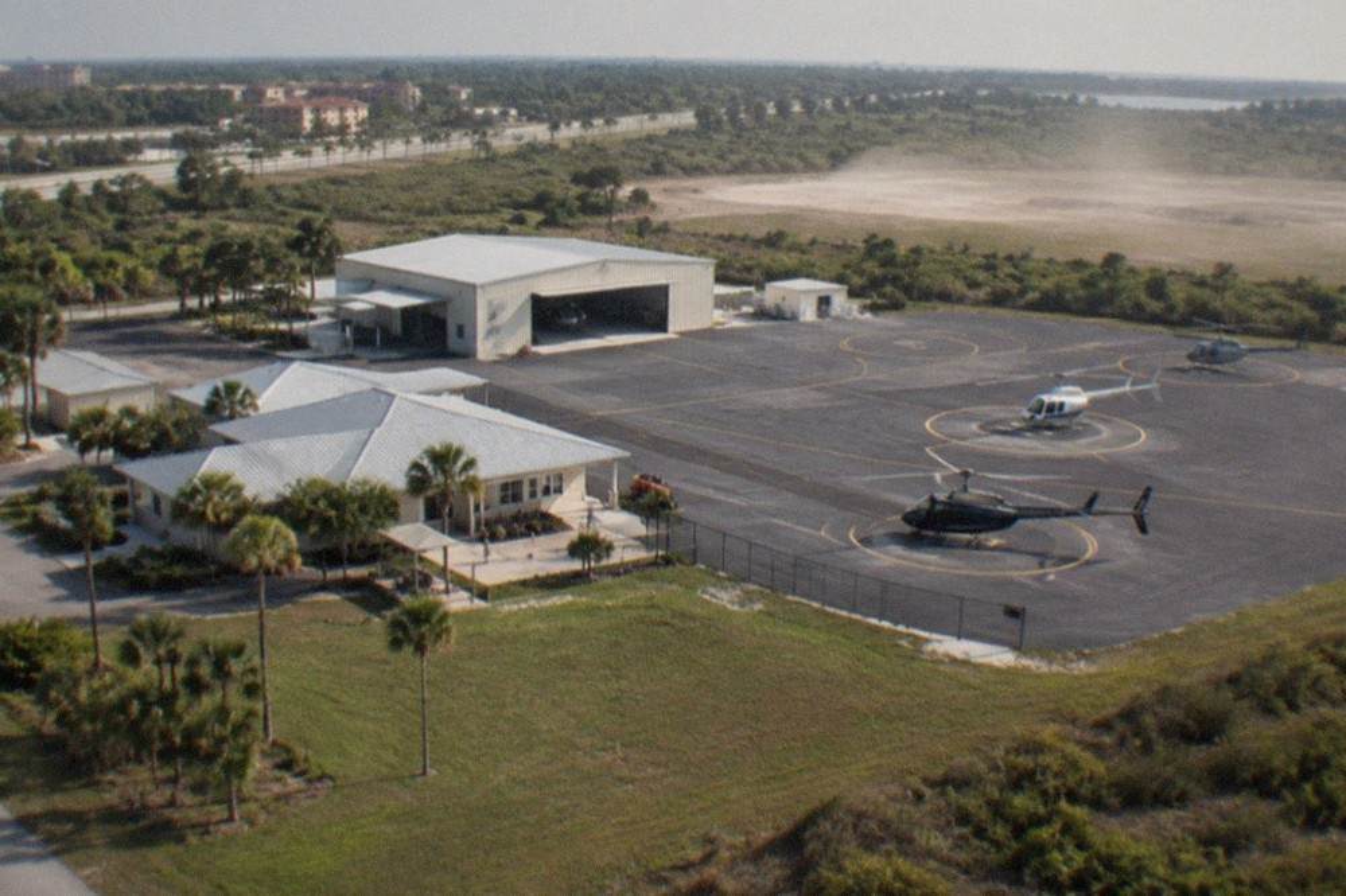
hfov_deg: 48.5
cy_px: 448
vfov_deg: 33.4
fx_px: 1495
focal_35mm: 40
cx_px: 673
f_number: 5.6
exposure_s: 1/800
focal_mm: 40
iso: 500
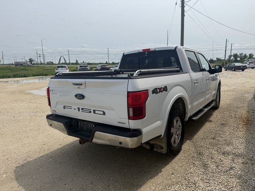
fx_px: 177
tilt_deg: -9.3
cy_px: 96
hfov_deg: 71.6
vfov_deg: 56.8
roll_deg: +2.3
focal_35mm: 24
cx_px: 128
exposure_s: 1/7353
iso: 80
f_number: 1.78
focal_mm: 6.76
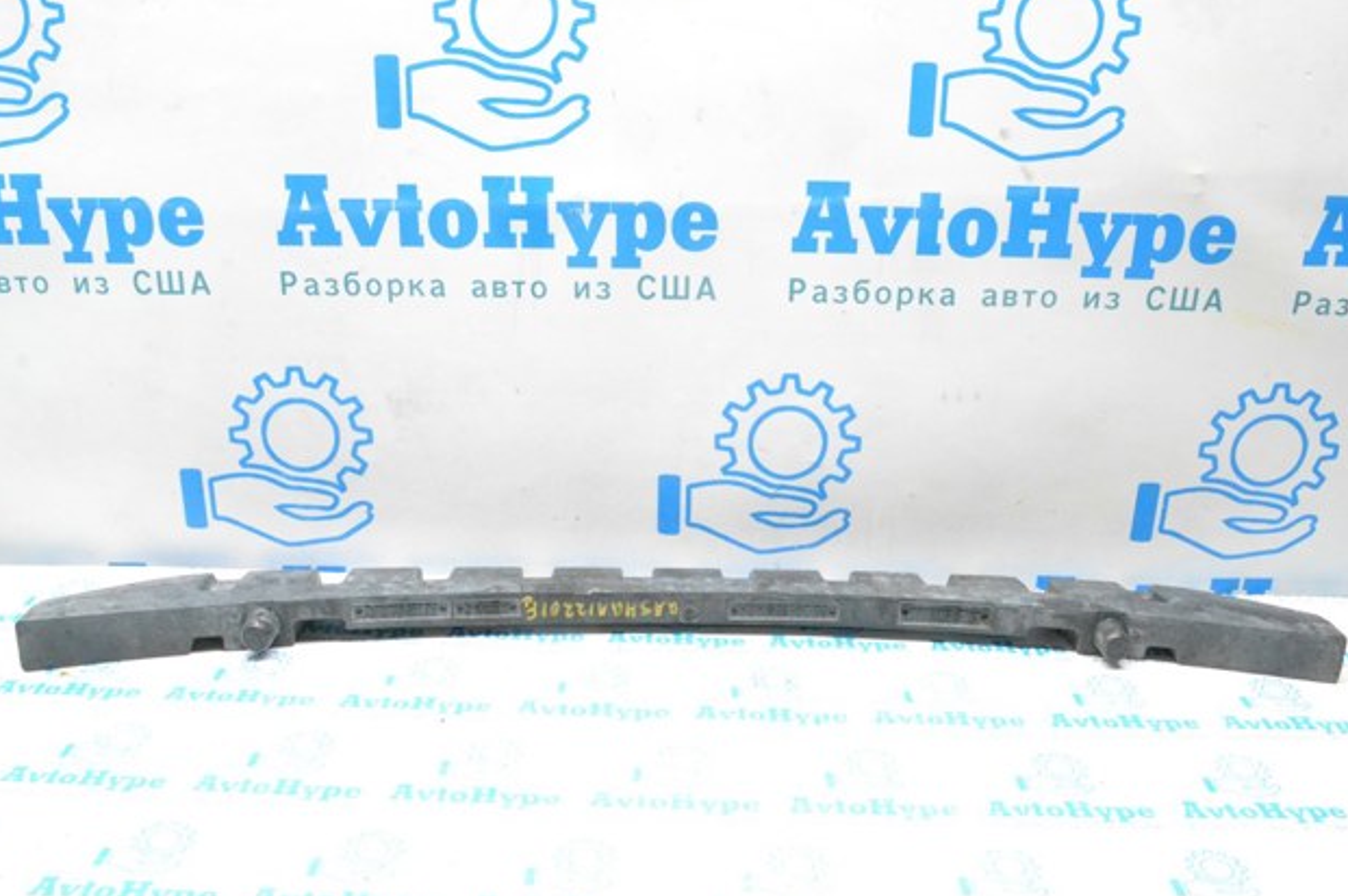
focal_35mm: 34
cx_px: 673
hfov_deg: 55.8
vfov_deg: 38.8
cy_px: 445
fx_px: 1272
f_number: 13
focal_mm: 22
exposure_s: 1/50
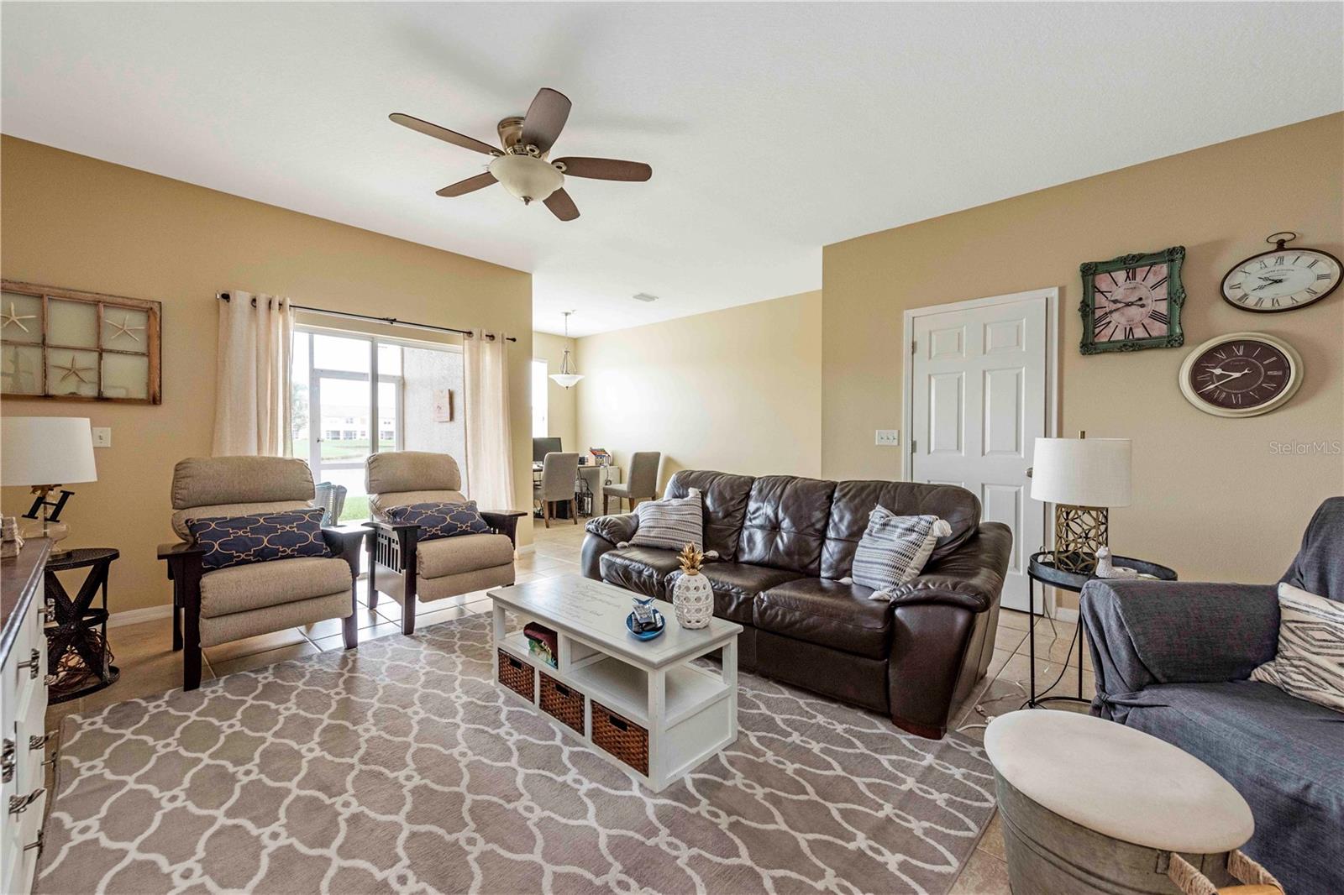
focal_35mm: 14
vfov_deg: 81.2
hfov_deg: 104.3
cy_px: 448
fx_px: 523
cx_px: 672
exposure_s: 1/8
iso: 800
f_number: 8
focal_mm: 14
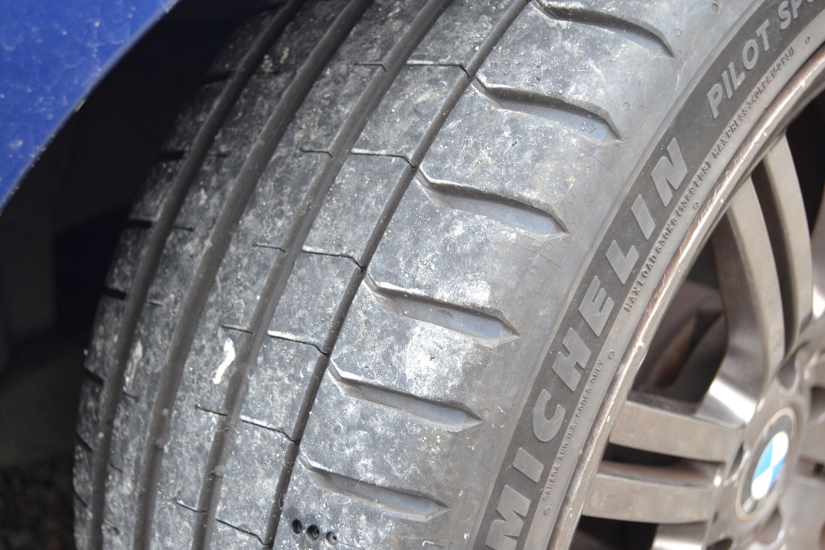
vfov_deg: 31.9
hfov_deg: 46.4
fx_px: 962
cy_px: 275
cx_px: 412
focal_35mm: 42
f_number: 4.5
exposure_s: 1/80
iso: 400
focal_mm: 28
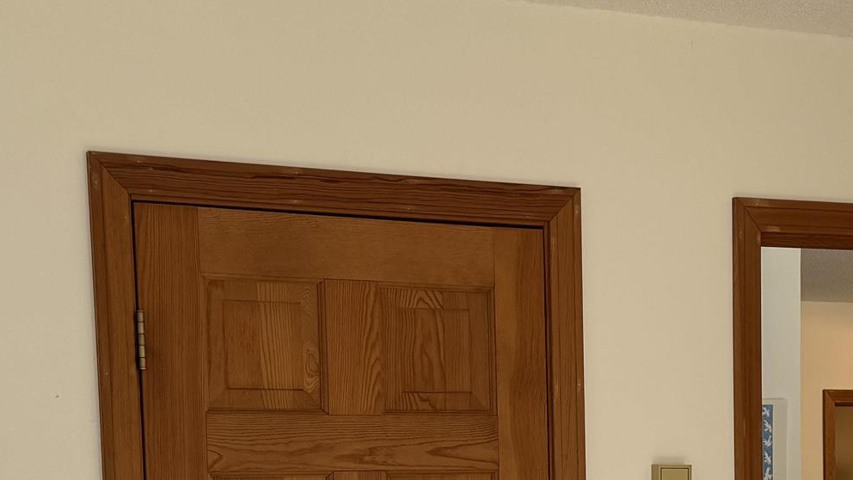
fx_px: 1832
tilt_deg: -4.7
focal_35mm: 81
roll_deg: +0.7
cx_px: 559
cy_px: 620
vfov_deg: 14.3
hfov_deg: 26.1
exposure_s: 1/121
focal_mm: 6.76
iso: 80
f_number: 1.78
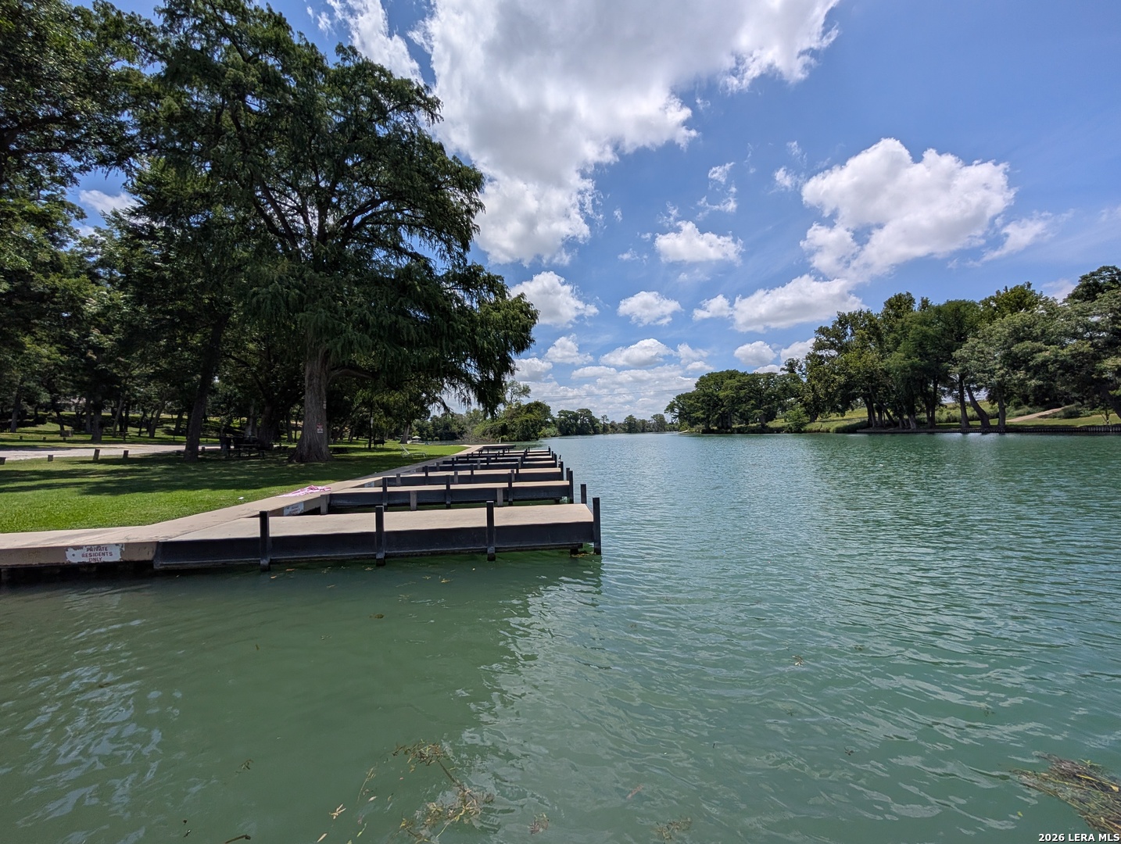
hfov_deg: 110.5
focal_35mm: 12
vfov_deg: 94.7
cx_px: 560
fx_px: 389
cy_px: 422
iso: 51
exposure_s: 1/6494
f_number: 1.7
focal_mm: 2.02
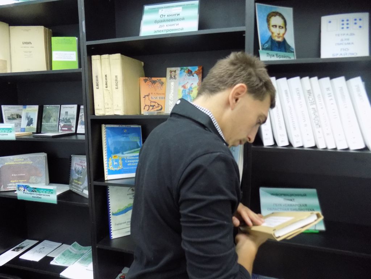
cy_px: 140
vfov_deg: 58.9
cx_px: 186
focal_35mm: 23
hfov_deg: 73.9
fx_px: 247
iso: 400
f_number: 3.1
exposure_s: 1/10
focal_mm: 4
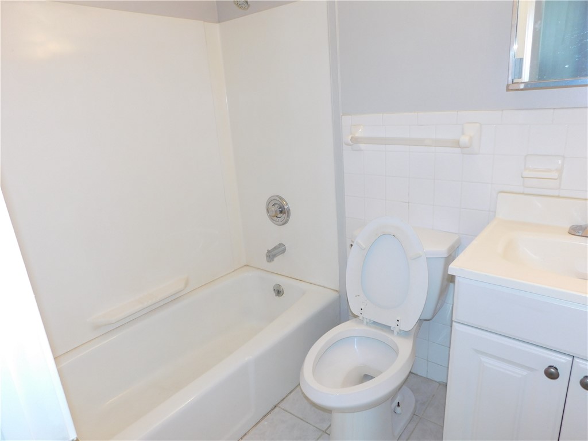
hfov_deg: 73.9
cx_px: 294
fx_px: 391
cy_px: 220
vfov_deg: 58.9
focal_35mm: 23
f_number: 3
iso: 200
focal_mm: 4
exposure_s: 1/30
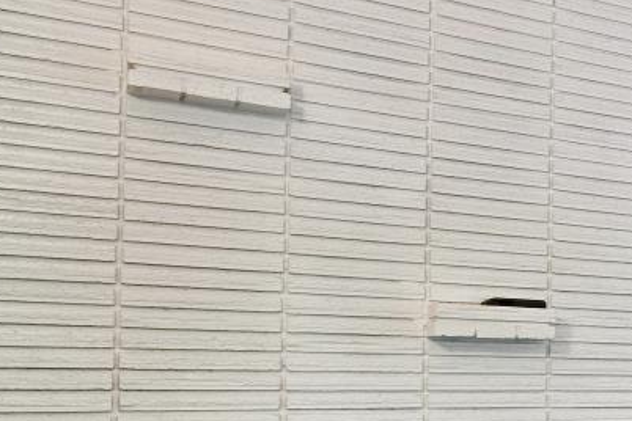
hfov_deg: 21.6
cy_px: 383
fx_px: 983
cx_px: 1156
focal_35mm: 56
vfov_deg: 23.5
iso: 400
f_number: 8
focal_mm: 10
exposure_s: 1/4
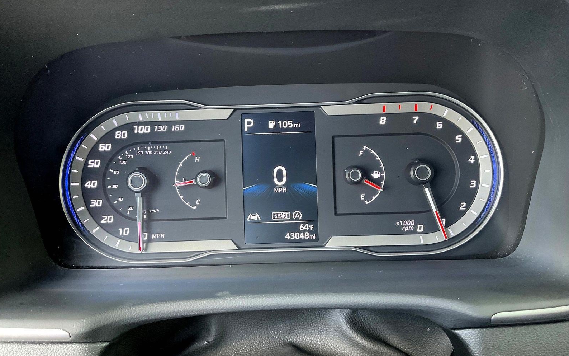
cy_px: 173
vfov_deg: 40.6
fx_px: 481
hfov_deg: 61.2
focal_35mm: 31
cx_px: 285
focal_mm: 3
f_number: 1.8
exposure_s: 1/60
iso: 200
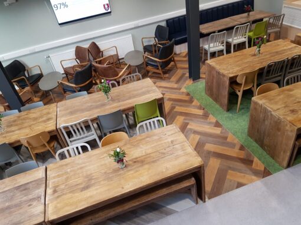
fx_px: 226
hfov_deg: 67.3
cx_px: 150
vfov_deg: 53.0
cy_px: 112
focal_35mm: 26
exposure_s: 1/50
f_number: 1.7
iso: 125
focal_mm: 4.2
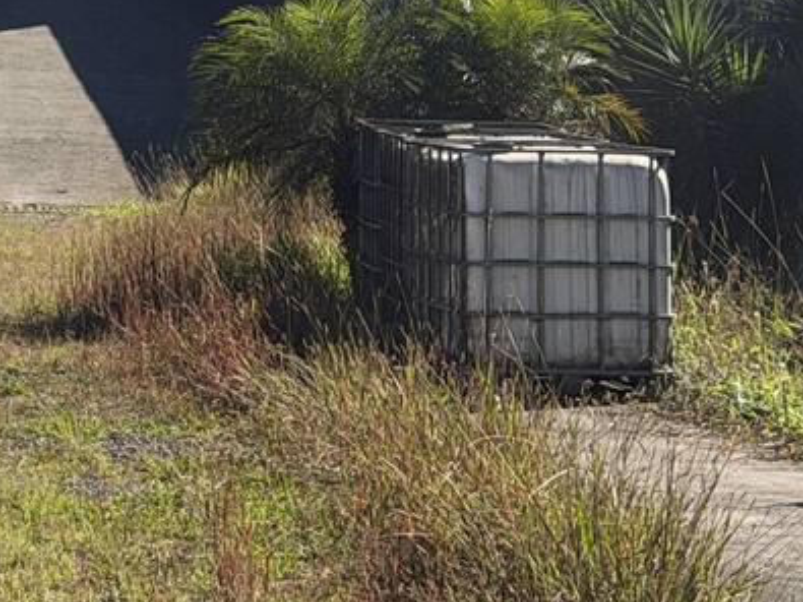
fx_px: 4058
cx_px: -594
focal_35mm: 175
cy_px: -216
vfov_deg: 8.3
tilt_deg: +3.3
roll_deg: -0.6
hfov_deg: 10.7
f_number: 1.78
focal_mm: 6.76
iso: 64
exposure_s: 1/3891
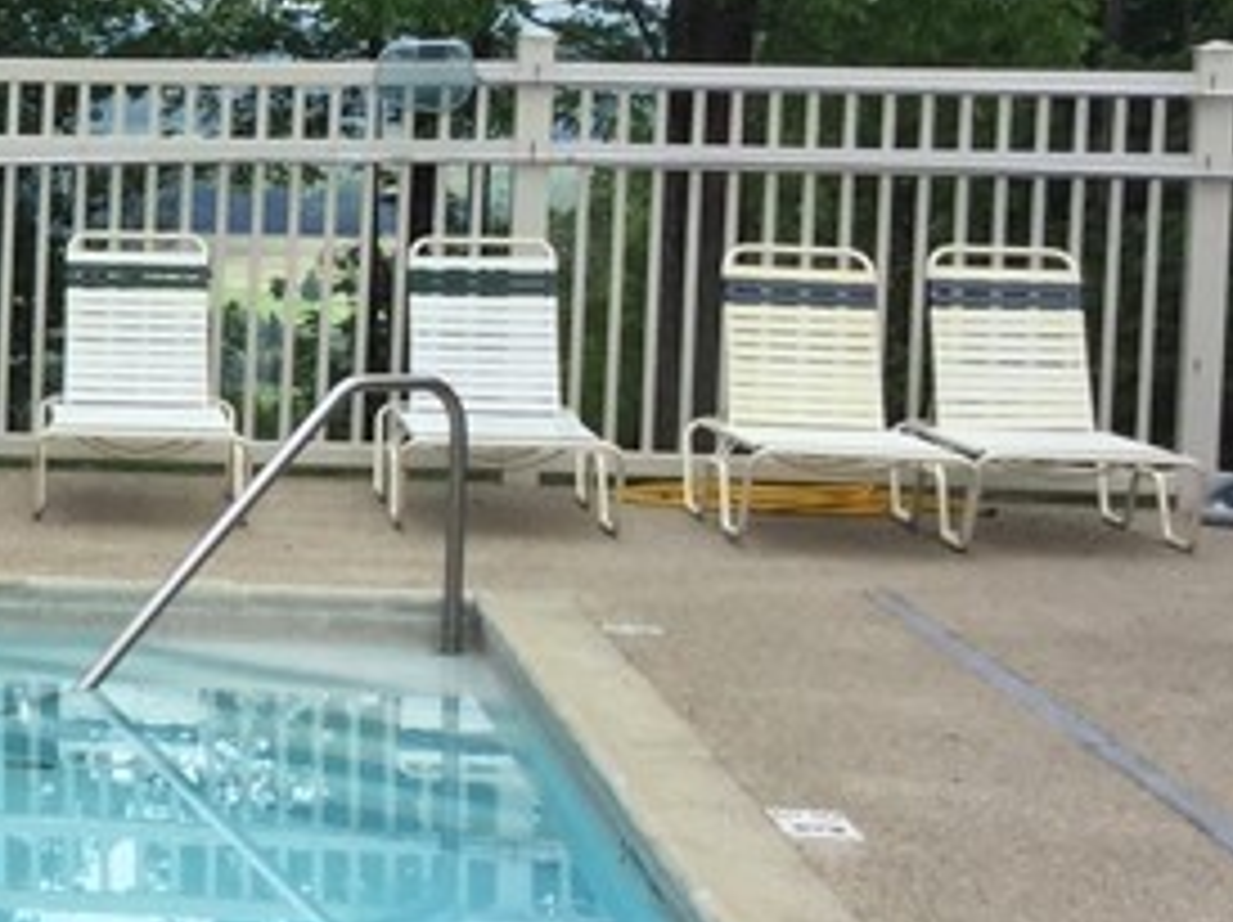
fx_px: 4128
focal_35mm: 116
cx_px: -752
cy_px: 328
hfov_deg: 15.4
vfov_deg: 12.7
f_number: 2.4
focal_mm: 3.3
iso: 25
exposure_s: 1/668
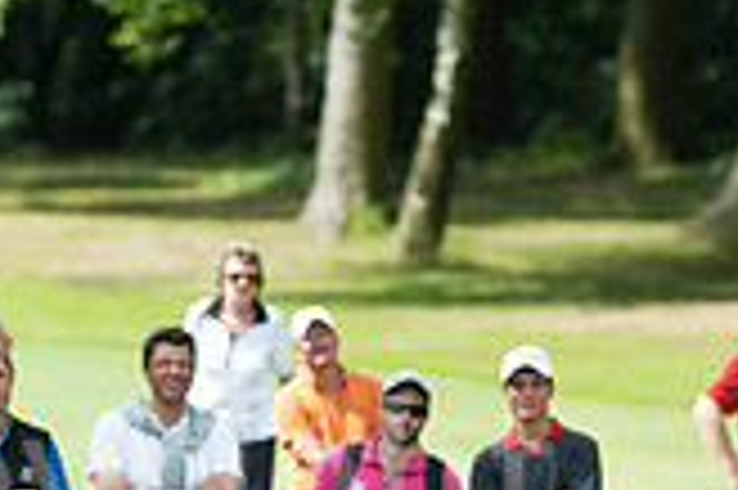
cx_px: 284
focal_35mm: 1058
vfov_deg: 1.3
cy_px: 769
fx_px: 21667
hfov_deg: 2.0
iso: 400
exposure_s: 1/1250
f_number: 5.6
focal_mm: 300
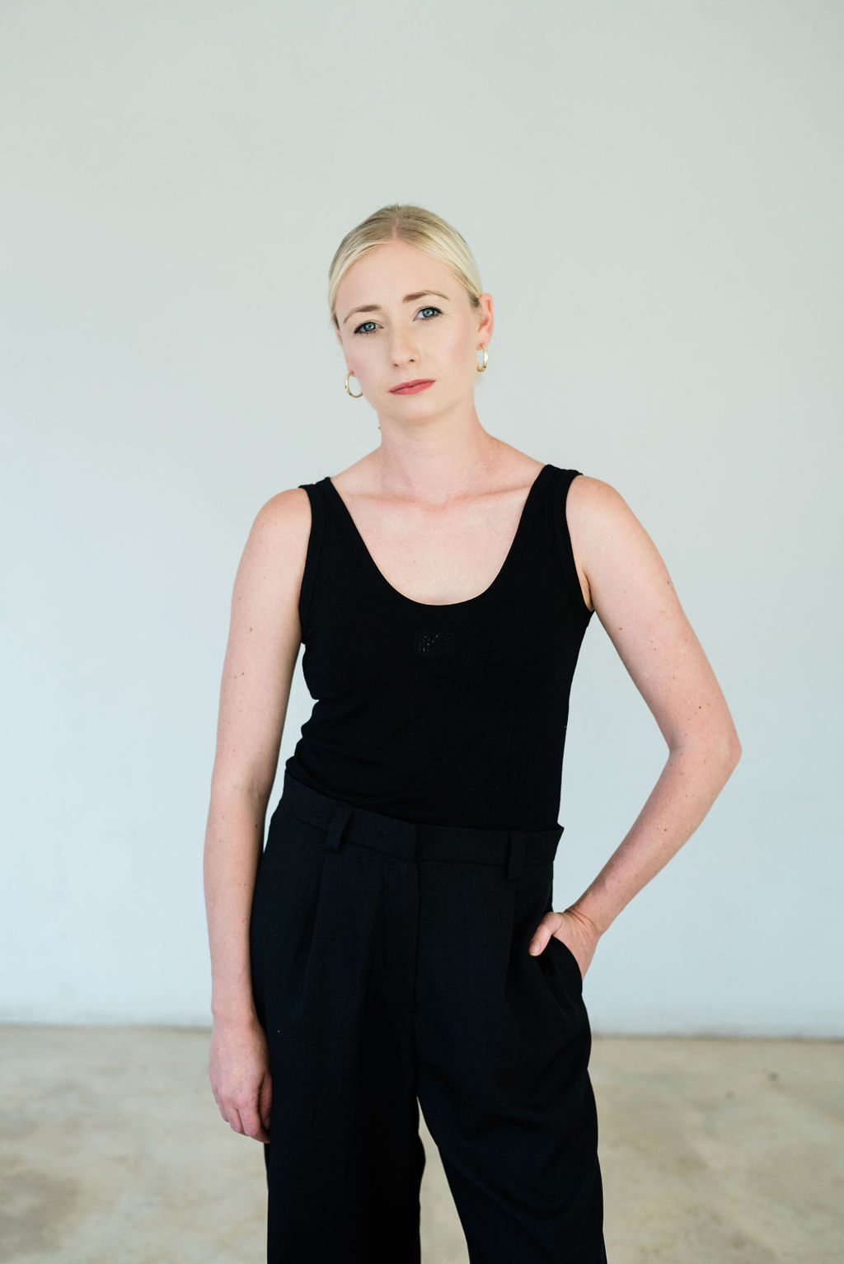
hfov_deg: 27.0
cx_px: 422
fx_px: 1757
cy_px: 632
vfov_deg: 39.6
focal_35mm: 50
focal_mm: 50
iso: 500
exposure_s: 1/500
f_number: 3.5
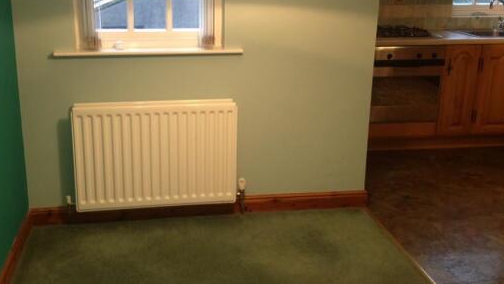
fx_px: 588
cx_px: 216
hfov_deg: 46.3
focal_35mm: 44
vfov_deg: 27.0
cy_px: 110
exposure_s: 1/20
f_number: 2.4
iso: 125
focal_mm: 4.28
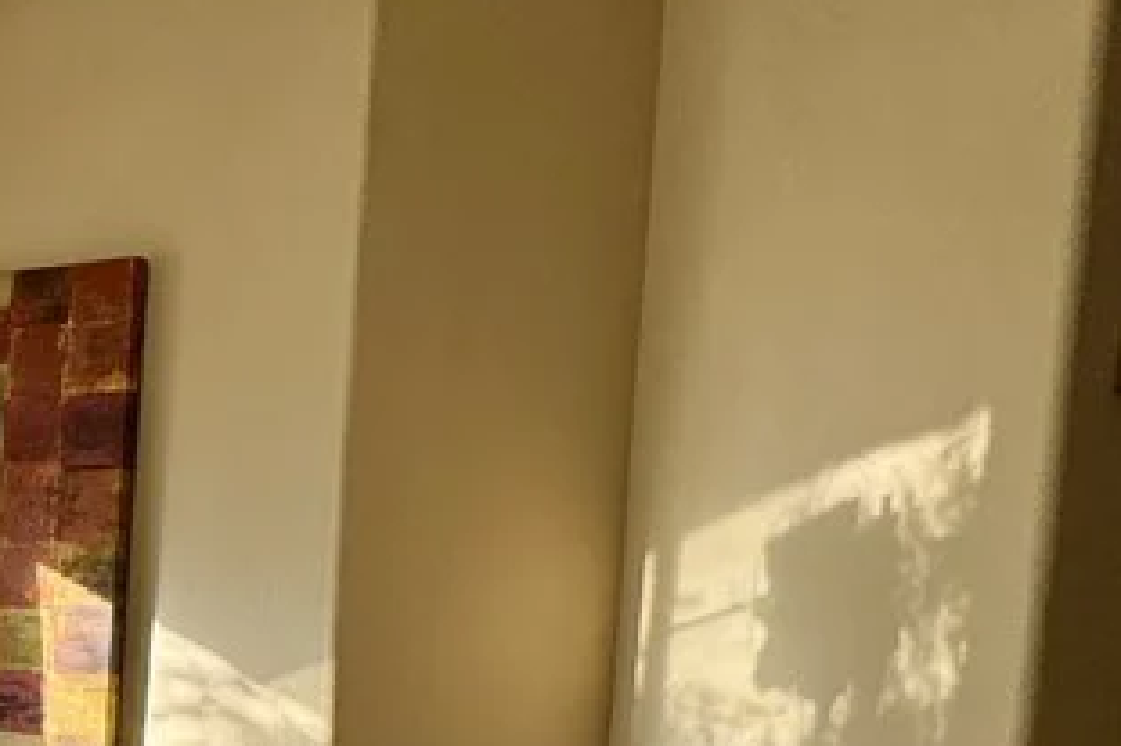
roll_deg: -1.1
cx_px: -350
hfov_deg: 31.4
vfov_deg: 27.1
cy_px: 670
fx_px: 1494
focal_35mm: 48
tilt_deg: -5.3
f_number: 2.2
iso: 50
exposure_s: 1/120
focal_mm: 2.22
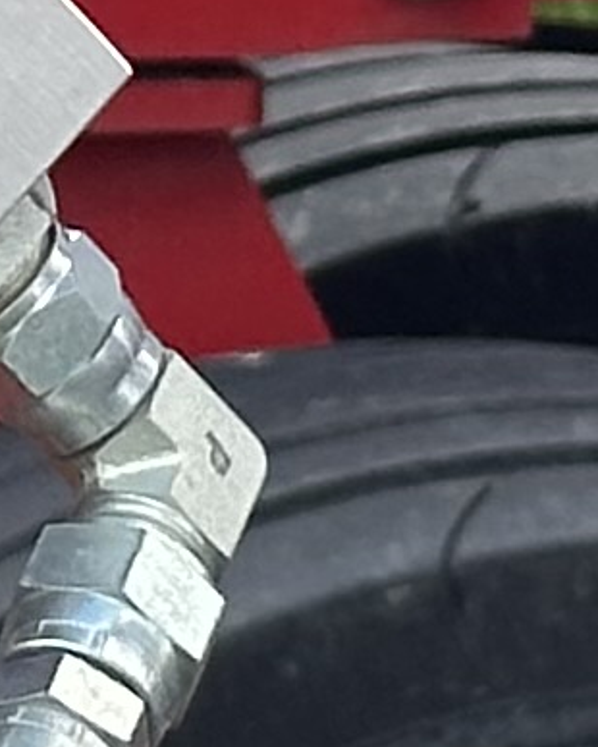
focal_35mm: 488
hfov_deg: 3.1
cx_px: -1402
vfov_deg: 3.9
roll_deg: -0.1
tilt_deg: -9.2
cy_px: -1042
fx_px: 10788
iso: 64
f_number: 1.78
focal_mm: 6.86
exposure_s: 1/880
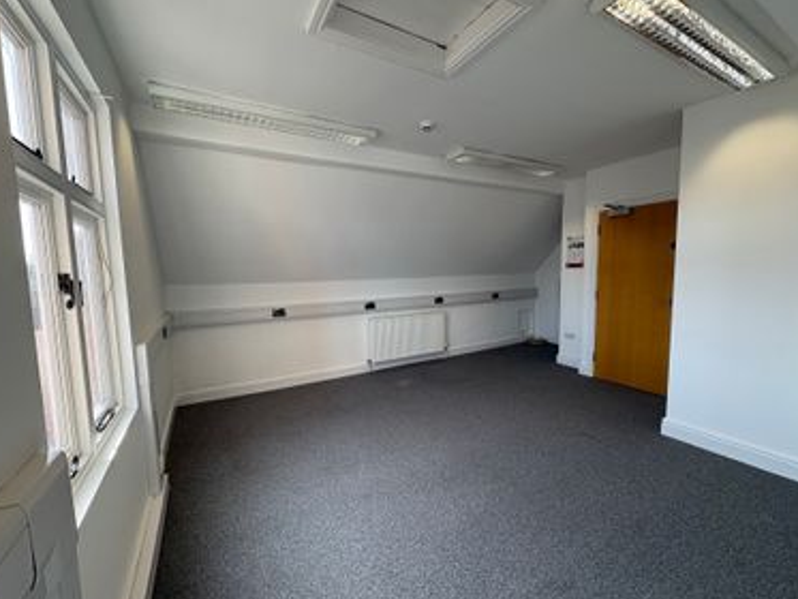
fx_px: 346
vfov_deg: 81.8
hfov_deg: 98.2
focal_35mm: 15
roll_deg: +1.4
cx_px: 396
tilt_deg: -6.0
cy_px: 304
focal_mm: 2.22
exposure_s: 1/100
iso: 80
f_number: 2.2
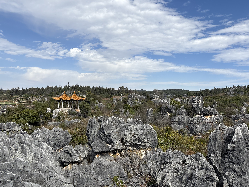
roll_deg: -0.9
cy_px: 99
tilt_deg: +0.5
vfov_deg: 44.1
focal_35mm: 32
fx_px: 230
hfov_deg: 56.6
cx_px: 140
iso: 50
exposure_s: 1/4608
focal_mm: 5.96
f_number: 1.6
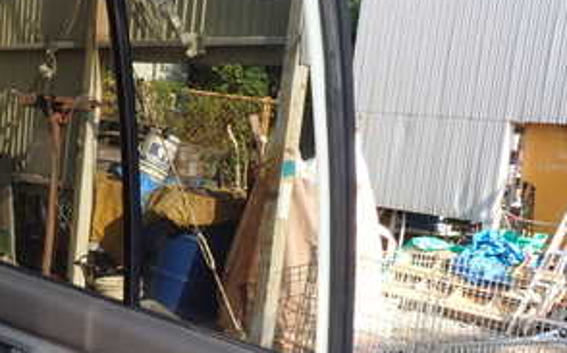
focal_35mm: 65
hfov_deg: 30.6
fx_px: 1003
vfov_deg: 19.5
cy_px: 330
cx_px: 96
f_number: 3.2
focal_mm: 5.4
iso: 100
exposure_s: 1/200
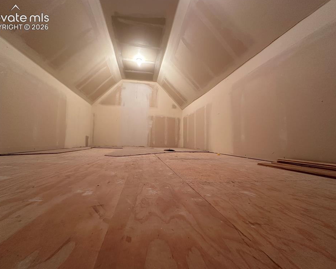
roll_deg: -0.8
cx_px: 163
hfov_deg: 96.8
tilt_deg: +2.5
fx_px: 149
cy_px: 136
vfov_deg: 84.1
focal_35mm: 15
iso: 200
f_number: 2.2
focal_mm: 2.22
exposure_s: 1/60
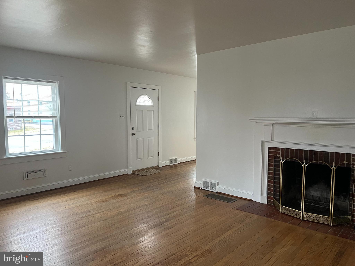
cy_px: 133
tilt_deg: -4.3
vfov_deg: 53.1
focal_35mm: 26
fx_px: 267
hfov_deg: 67.3
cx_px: 178
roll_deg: +0.1
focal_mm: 5.7
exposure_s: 1/60
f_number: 1.5
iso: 125
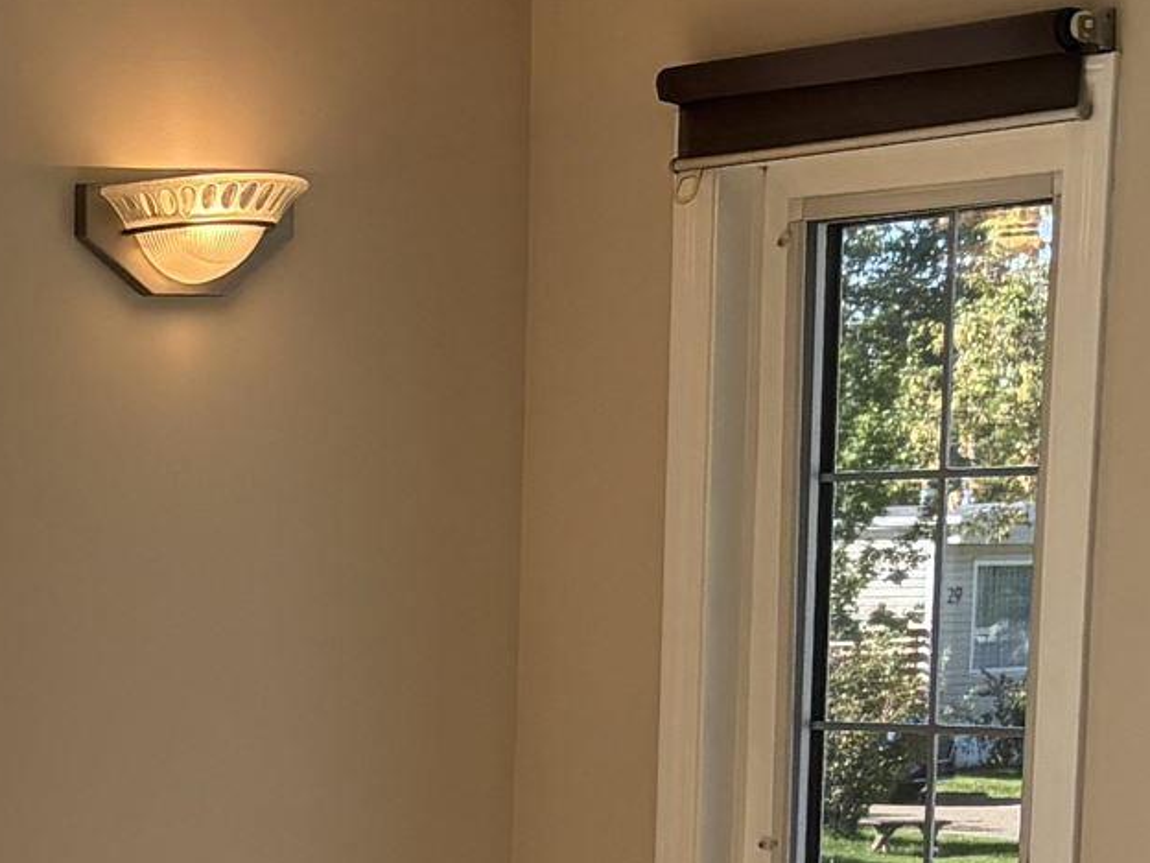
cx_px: -557
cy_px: 1462
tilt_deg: -12.0
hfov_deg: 14.4
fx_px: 4252
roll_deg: +1.4
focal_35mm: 128
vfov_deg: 10.9
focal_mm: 5.96
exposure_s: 1/747
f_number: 1.6
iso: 50
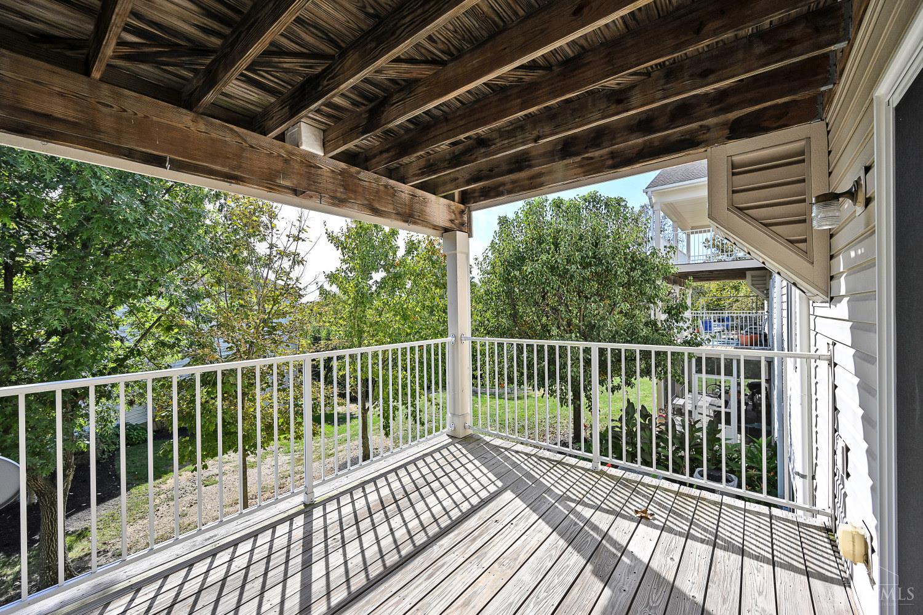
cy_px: 308
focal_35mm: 14
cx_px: 462
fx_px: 359
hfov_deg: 104.3
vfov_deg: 81.2
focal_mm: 14
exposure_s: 1/320
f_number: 6.3
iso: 100
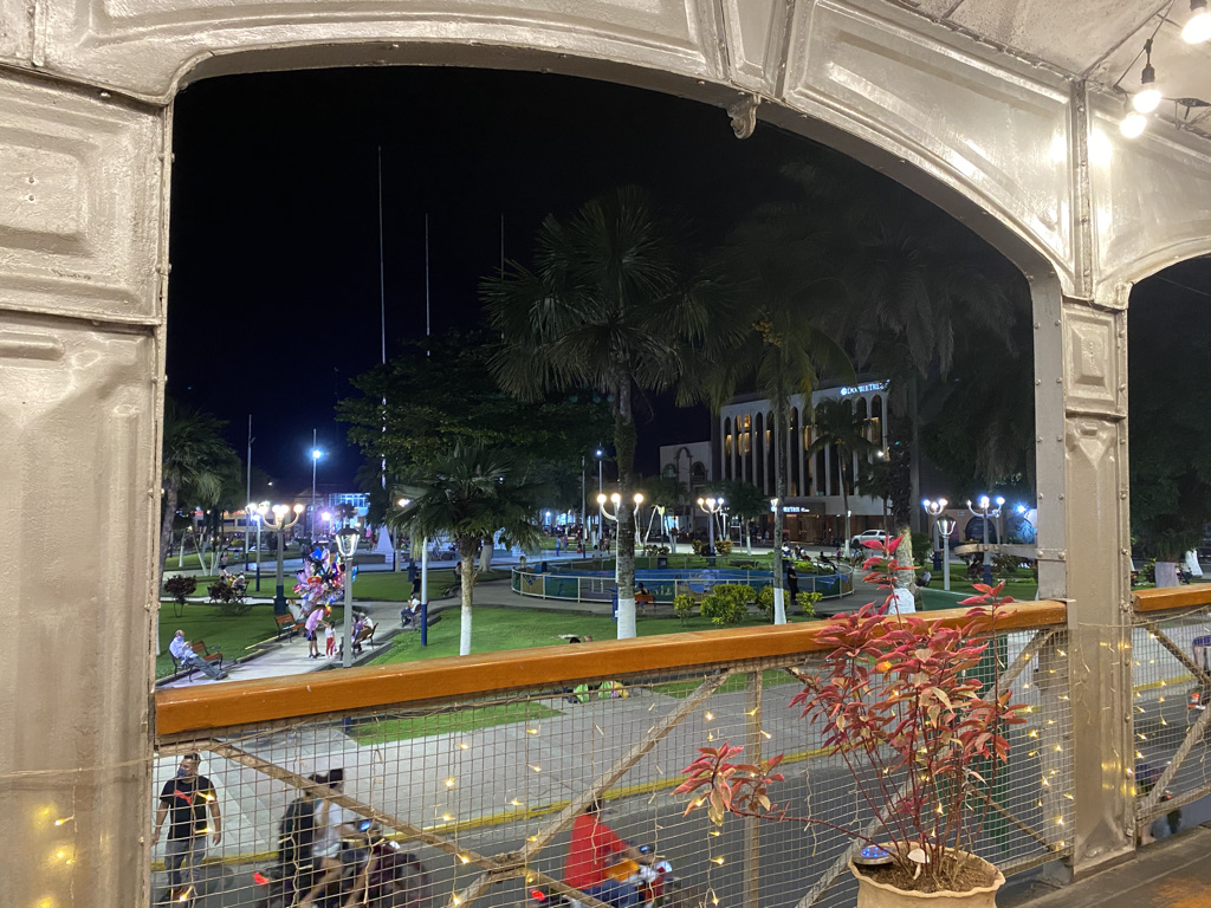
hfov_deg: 67.3
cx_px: 606
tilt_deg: +3.5
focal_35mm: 26
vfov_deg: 53.1
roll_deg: +0.9
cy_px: 454
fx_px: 910
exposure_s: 1/30
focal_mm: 4.25
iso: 500
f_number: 1.8
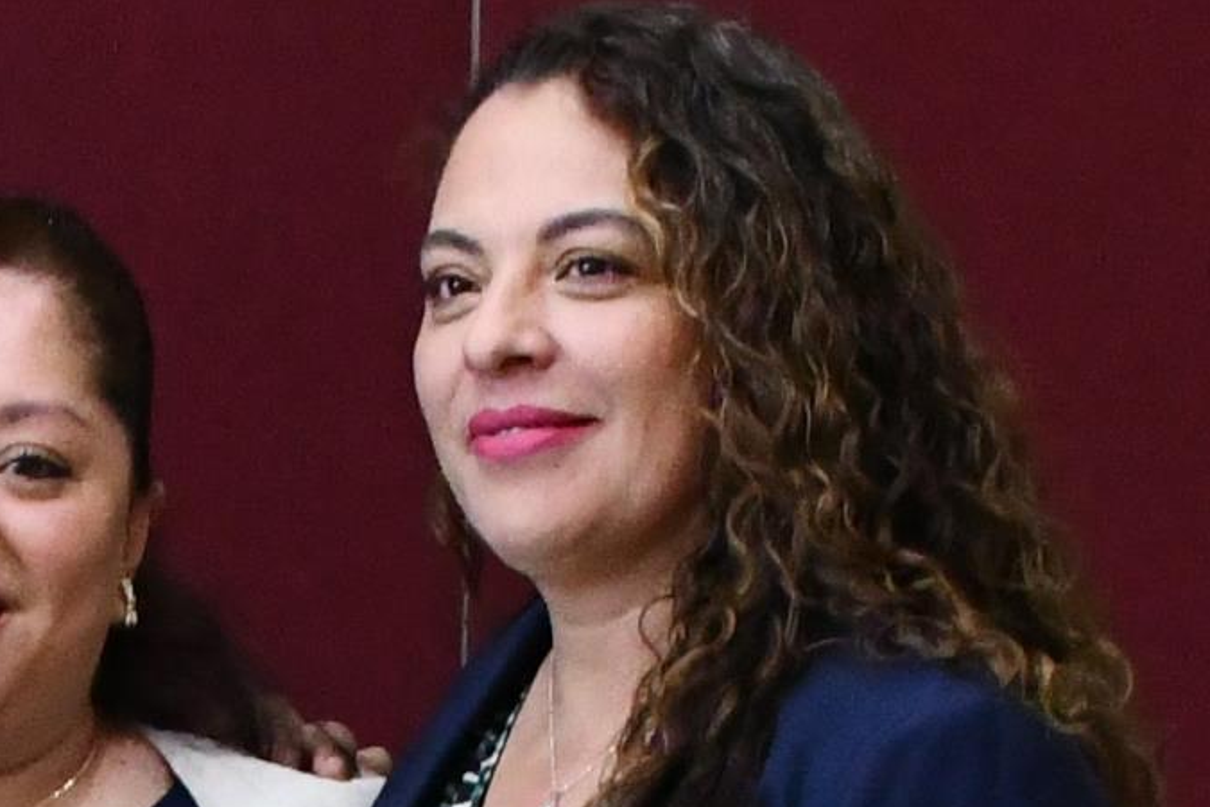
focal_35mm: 167
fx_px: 5613
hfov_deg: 12.2
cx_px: 120
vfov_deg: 7.8
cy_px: 1689
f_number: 7.1
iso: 4000
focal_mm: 18
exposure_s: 1/60
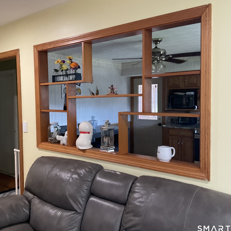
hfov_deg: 46.8
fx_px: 264
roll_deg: -0.3
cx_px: 87
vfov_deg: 47.2
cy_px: 116
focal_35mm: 35
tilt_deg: -4.9
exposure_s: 1/60
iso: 250
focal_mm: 3
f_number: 1.8
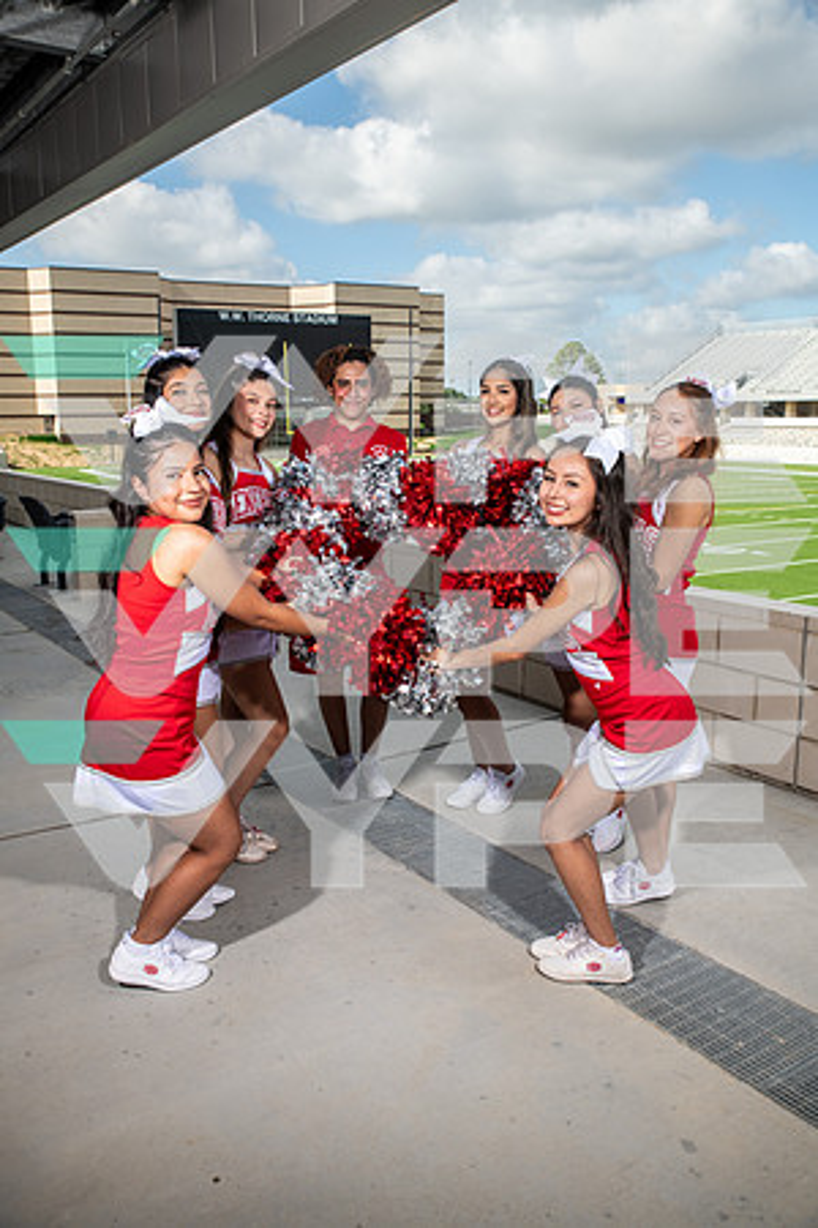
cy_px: 614
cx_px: 409
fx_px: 1091
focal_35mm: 32
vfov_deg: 58.7
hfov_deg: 41.1
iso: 100
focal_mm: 32
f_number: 7.1
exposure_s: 1/320
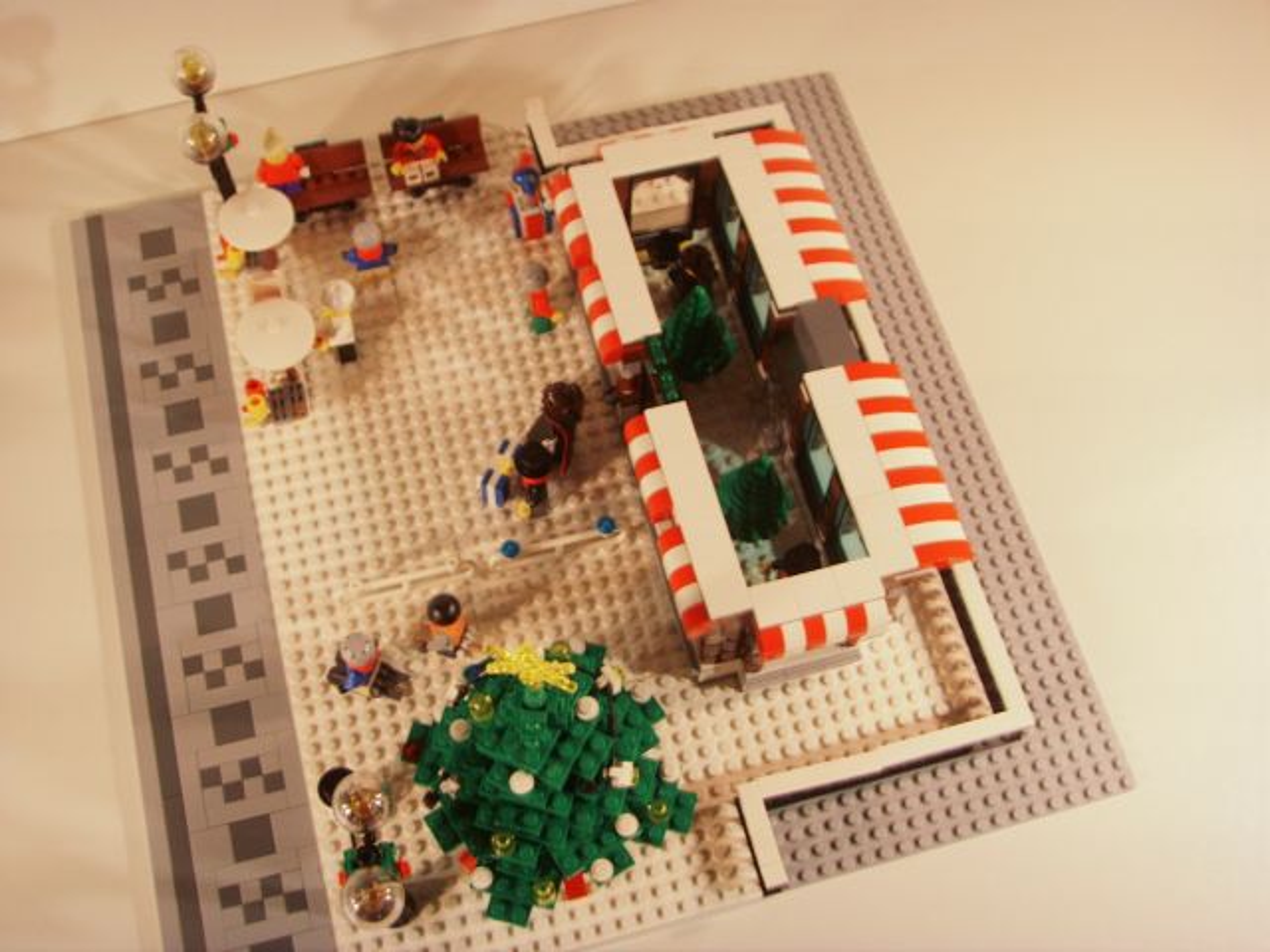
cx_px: 635
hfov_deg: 47.9
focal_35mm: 39
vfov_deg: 36.8
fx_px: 1431
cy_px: 476
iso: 63
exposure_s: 1/10
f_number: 3.5
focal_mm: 6.6
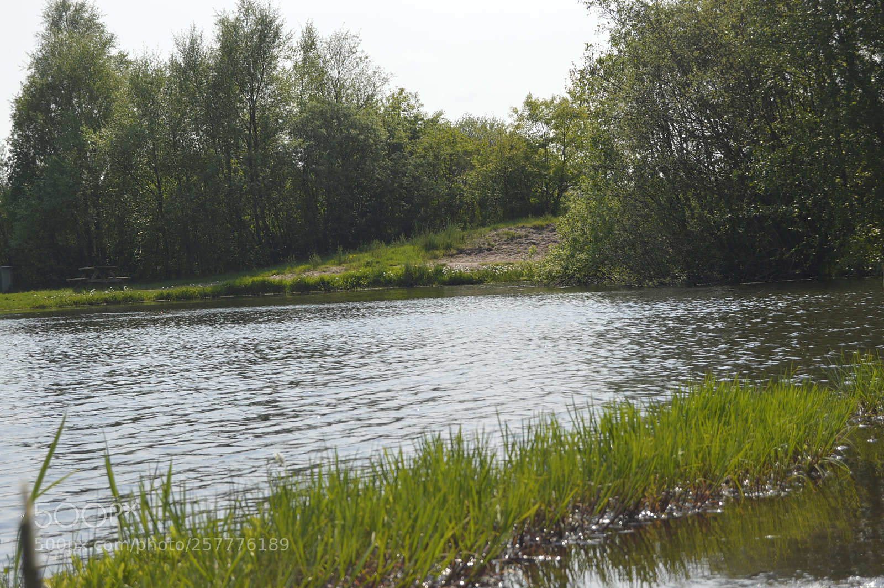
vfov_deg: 16.5
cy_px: 294
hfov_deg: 24.6
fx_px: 2024
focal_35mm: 82
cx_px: 442
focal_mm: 55
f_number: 9
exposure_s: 1/320
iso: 100
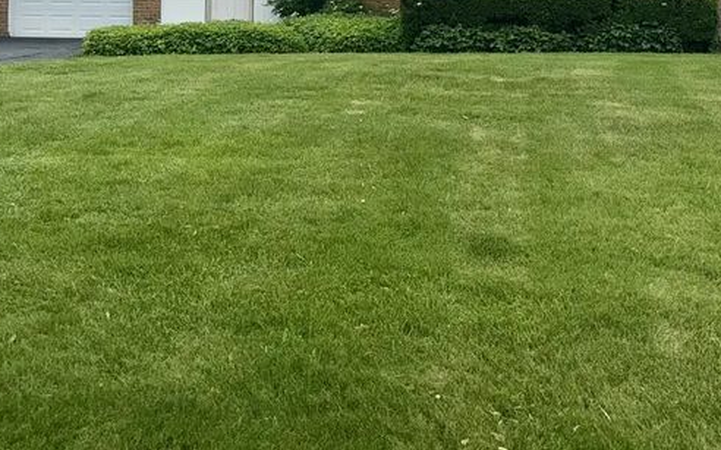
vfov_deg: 22.8
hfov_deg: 38.1
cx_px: 424
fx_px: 1041
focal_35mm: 53
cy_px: -63
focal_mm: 6.76
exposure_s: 1/1855
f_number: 1.78
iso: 64
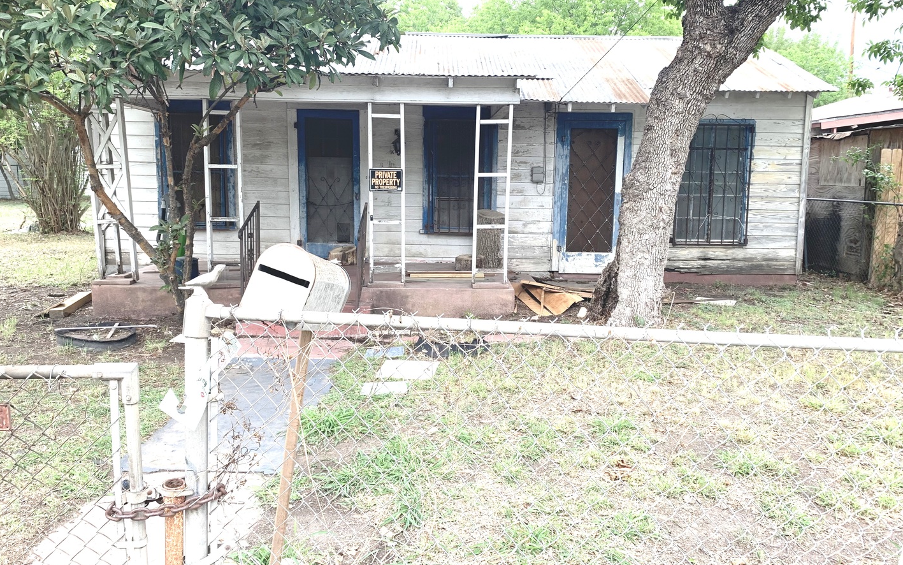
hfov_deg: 66.5
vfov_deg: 44.5
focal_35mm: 28
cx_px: 452
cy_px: 275
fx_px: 689
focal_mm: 4.25
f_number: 1.8
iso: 25
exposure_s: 1/200
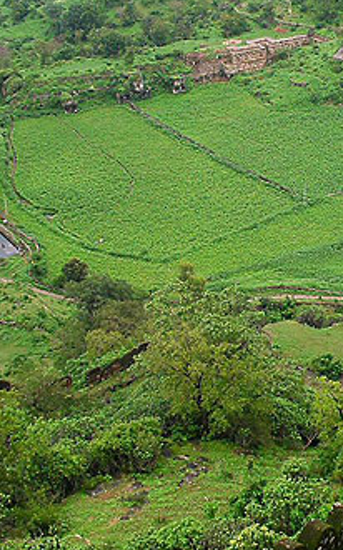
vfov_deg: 30.1
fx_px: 1017
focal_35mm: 68
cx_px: 298
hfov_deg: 18.9
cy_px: 192
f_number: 9
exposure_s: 1/160
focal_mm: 25
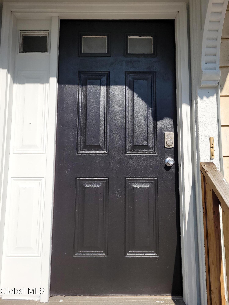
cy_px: 152
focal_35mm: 26
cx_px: 114
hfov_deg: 53.1
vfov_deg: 67.3
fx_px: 229
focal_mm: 5.4
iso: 40
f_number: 1.8
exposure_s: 1/2404
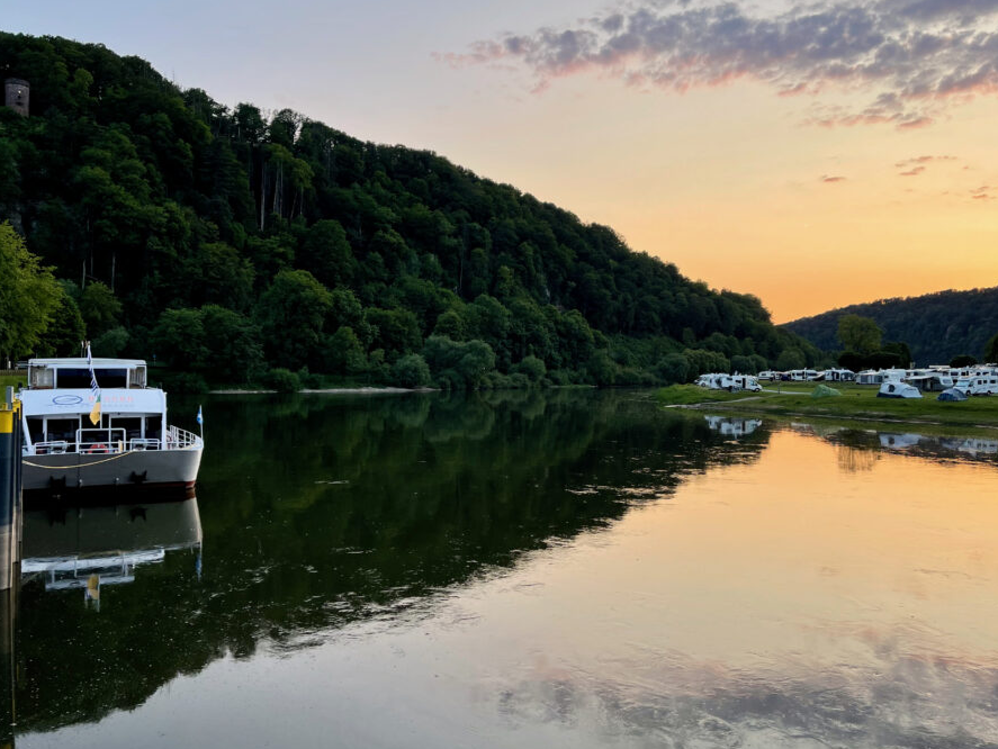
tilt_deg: -0.3
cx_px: 498
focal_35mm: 30
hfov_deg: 59.9
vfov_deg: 46.8
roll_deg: -0.7
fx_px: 865
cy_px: 367
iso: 32
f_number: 1.6
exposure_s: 1/372
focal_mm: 5.1
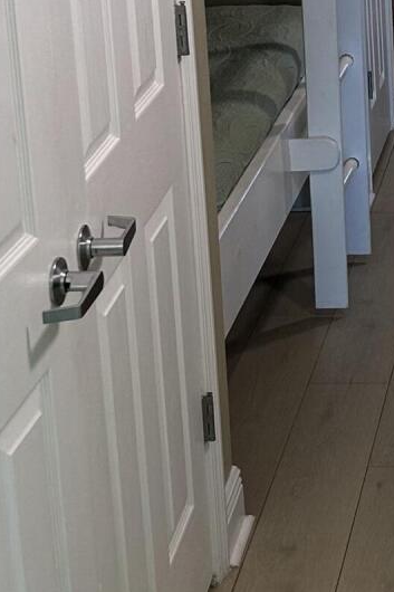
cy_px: 41
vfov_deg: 19.6
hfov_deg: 12.8
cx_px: 558
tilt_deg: -15.2
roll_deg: +1.3
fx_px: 1675
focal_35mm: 102
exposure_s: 1/120
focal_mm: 5.7
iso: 80
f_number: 1.5
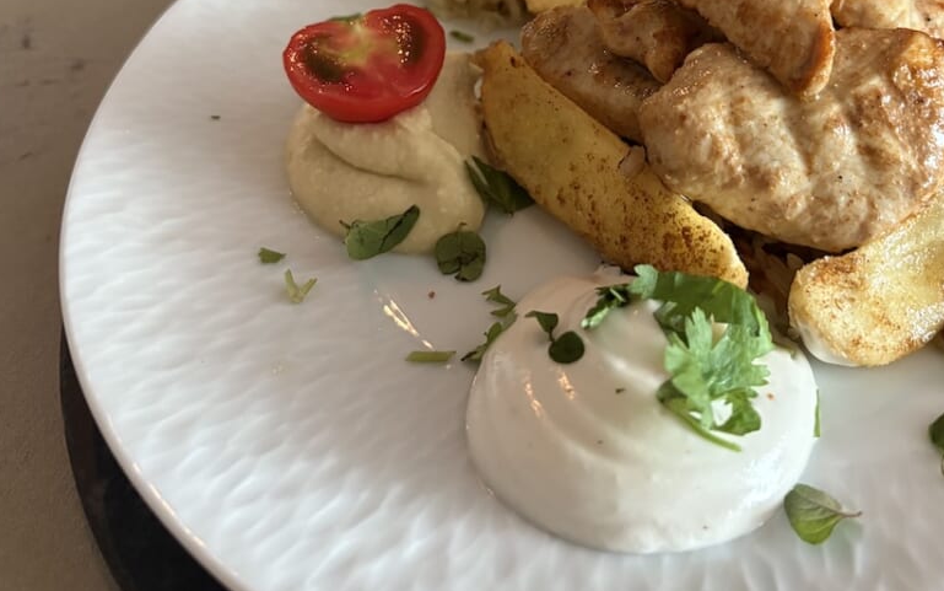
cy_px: 49
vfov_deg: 28.6
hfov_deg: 45.7
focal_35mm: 43
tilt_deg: -35.8
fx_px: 1107
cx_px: 604
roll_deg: +1.7
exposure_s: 1/60
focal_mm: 5.96
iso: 500
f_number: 1.6
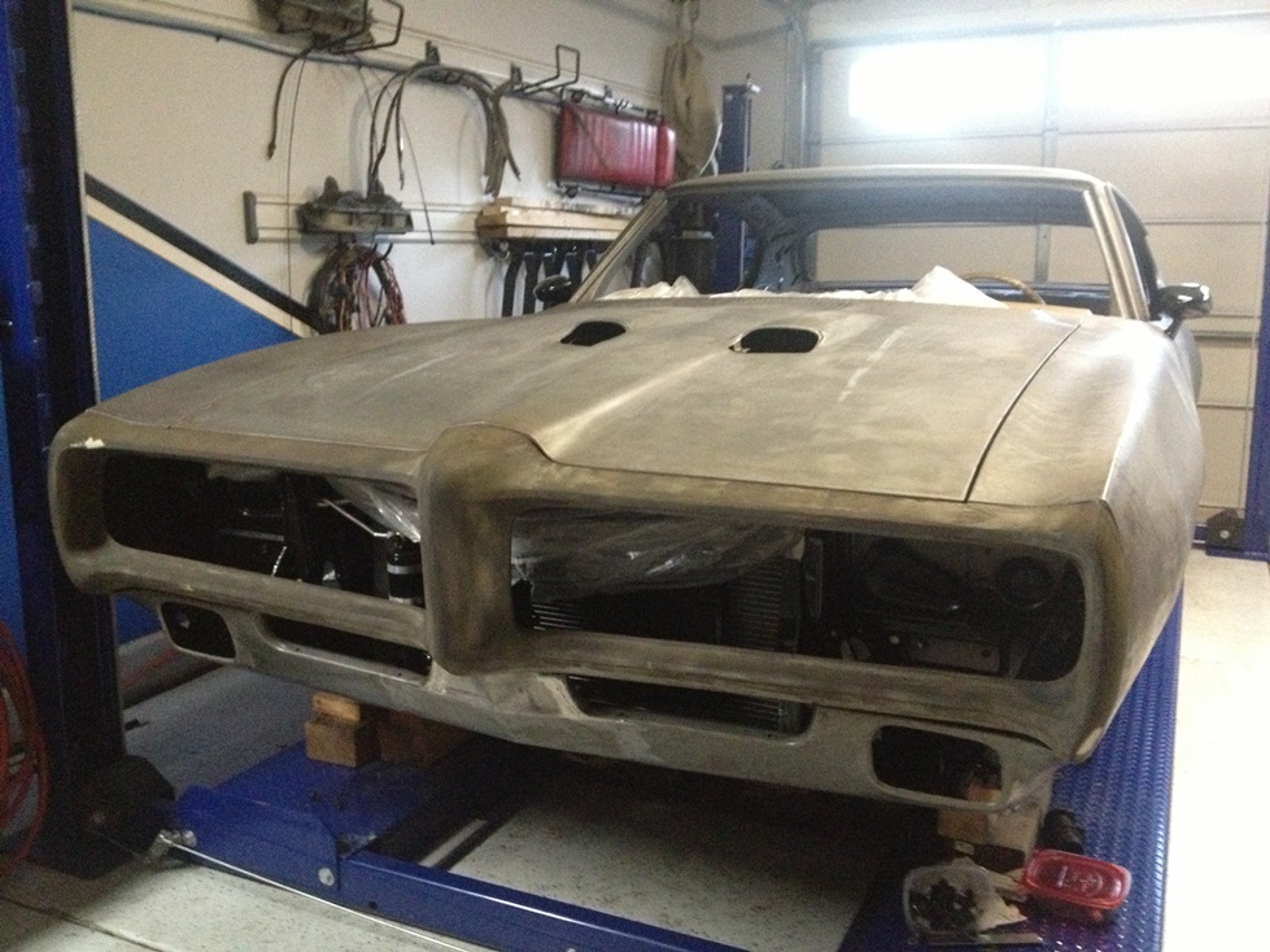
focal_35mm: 35
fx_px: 1284
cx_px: 635
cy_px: 476
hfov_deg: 52.6
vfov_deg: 40.7
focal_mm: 4.28
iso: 800
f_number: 2.4
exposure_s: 1/15
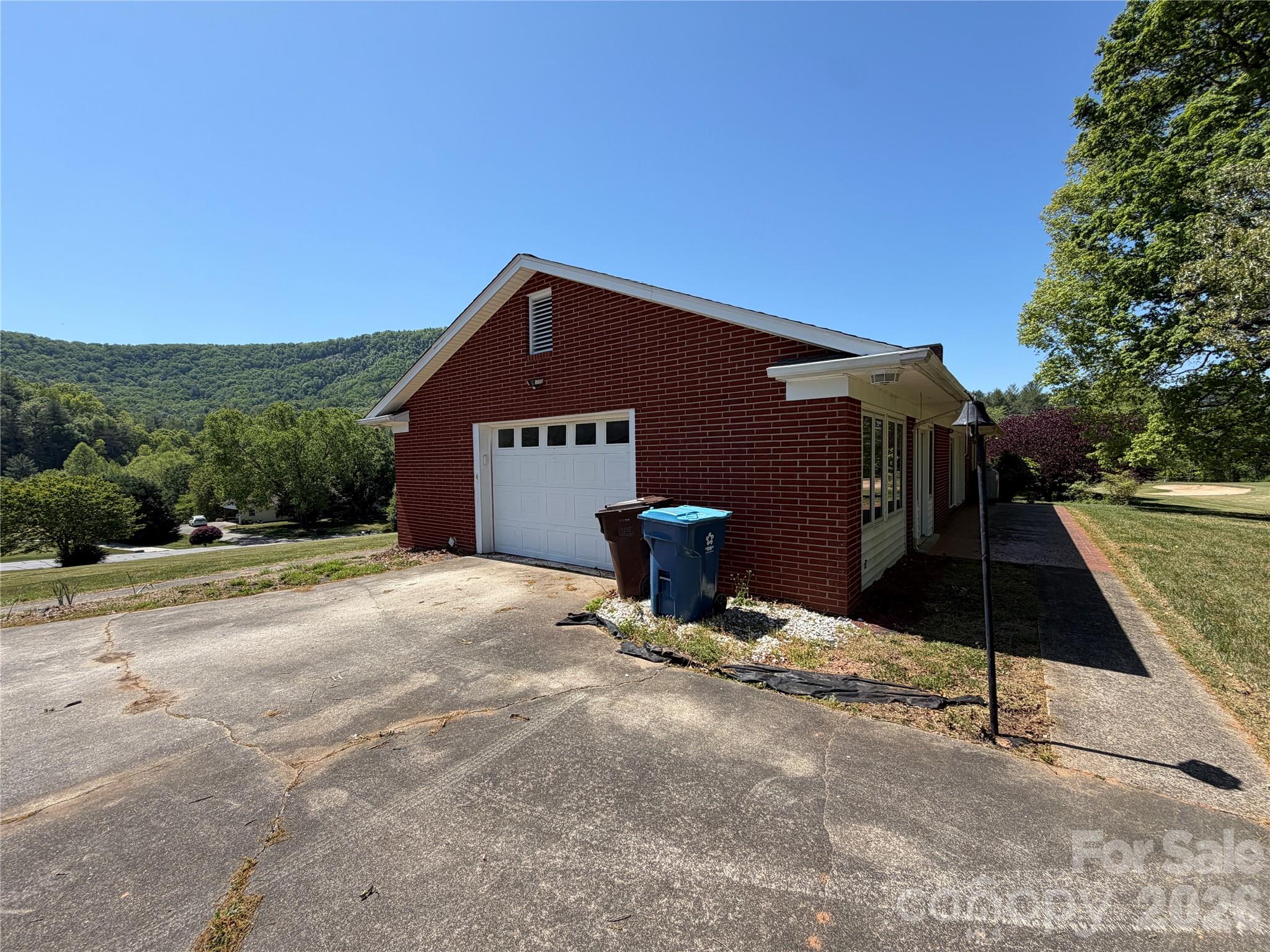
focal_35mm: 14
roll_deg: +2.5
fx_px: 514
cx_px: 635
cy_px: 476
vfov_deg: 85.7
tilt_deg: -2.1
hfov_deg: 102.1
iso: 25
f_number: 2.2
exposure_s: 1/770
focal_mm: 2.22
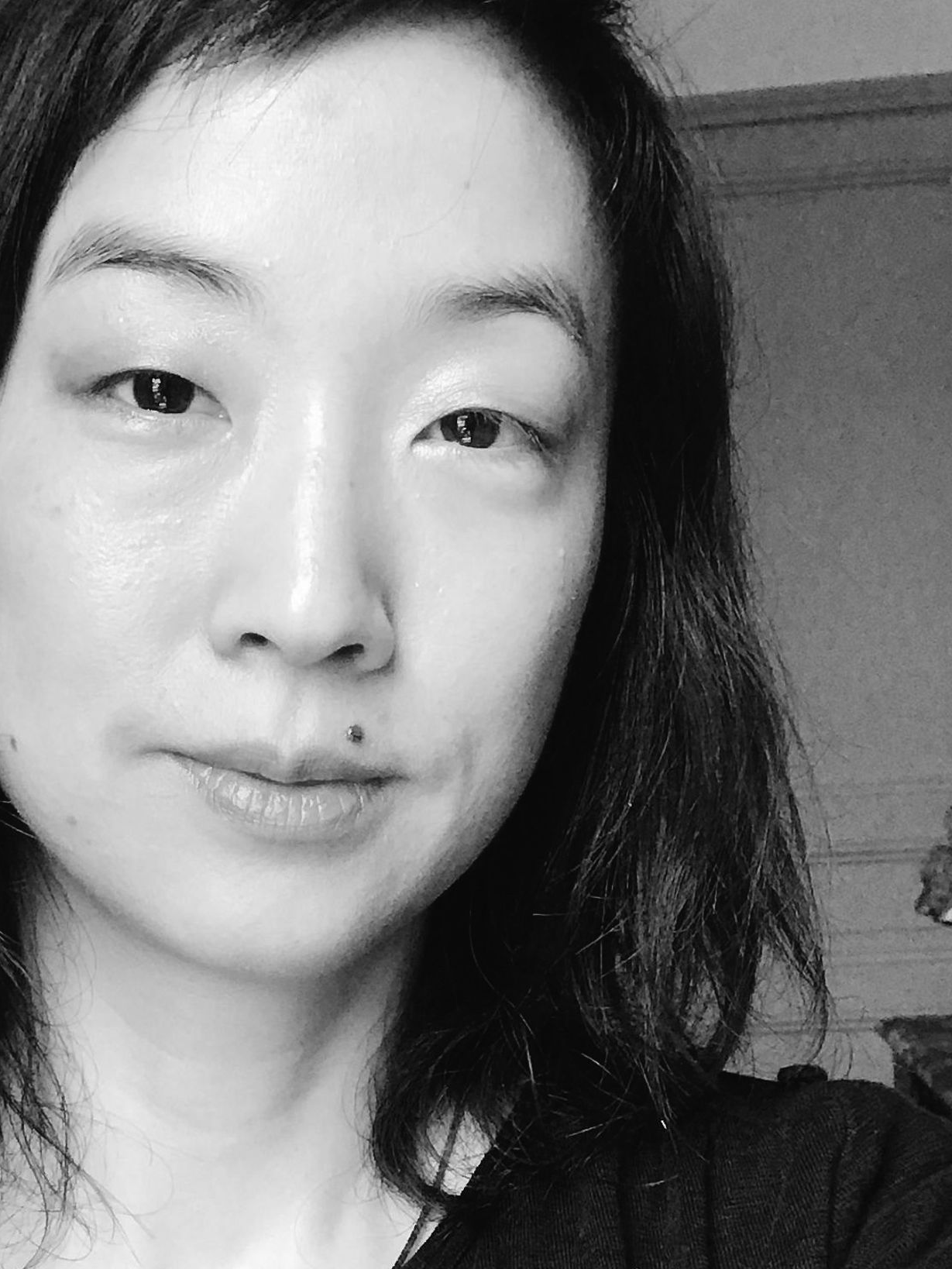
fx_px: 1833
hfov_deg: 28.8
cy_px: 723
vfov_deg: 38.1
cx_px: 277
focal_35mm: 50
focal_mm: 2.87
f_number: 2.2
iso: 64
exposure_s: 1/33
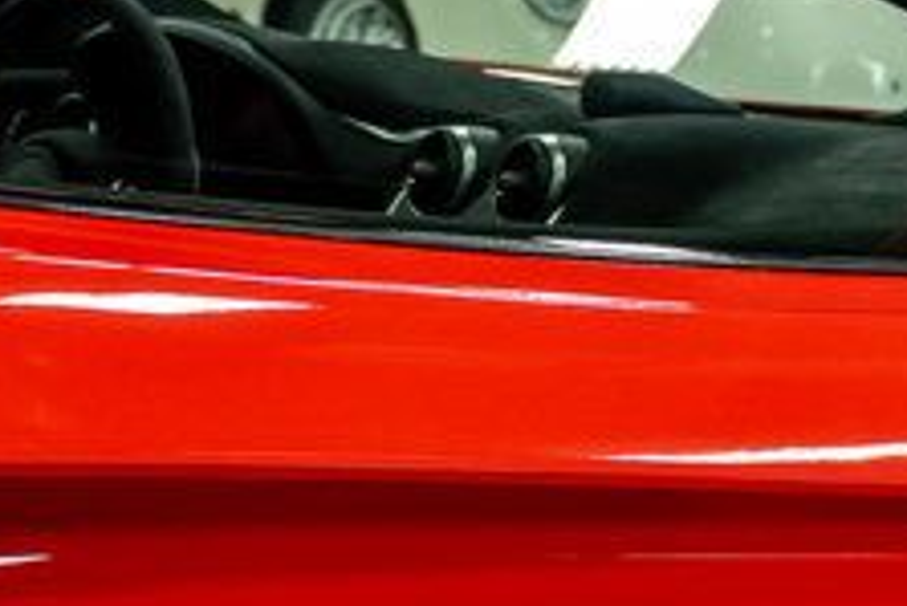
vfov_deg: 7.2
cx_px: 89
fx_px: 4739
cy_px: 844
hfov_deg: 10.9
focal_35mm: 188
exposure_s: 1/60
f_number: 5
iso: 800
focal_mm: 41
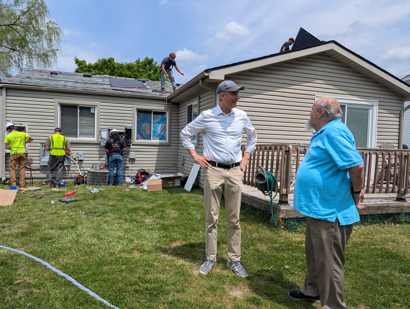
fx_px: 285
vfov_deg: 56.9
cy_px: 154
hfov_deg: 71.5
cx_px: 205
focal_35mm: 24
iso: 41
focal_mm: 6.81
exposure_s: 1/2358
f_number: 1.85
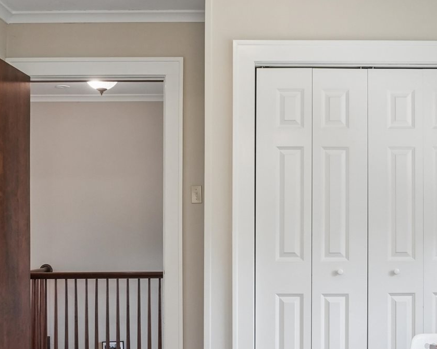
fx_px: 711
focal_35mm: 55
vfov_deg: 27.4
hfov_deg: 34.0
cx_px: 272
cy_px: 231
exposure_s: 1/20
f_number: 10
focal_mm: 16
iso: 800
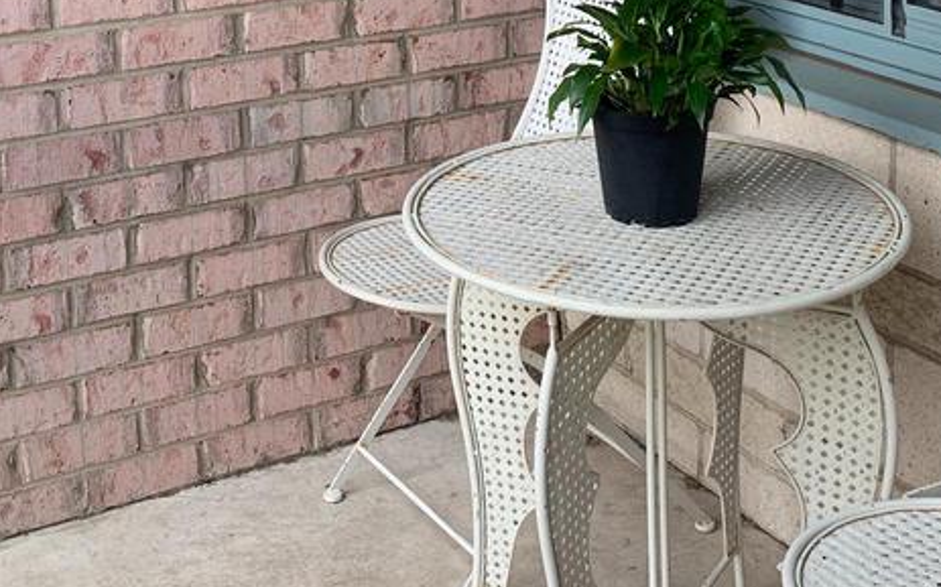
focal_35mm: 61
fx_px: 1564
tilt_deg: -7.7
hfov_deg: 33.2
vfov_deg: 20.0
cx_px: 321
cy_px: -112
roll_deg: +1.9
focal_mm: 4.25
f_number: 1.8
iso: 25
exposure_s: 1/234
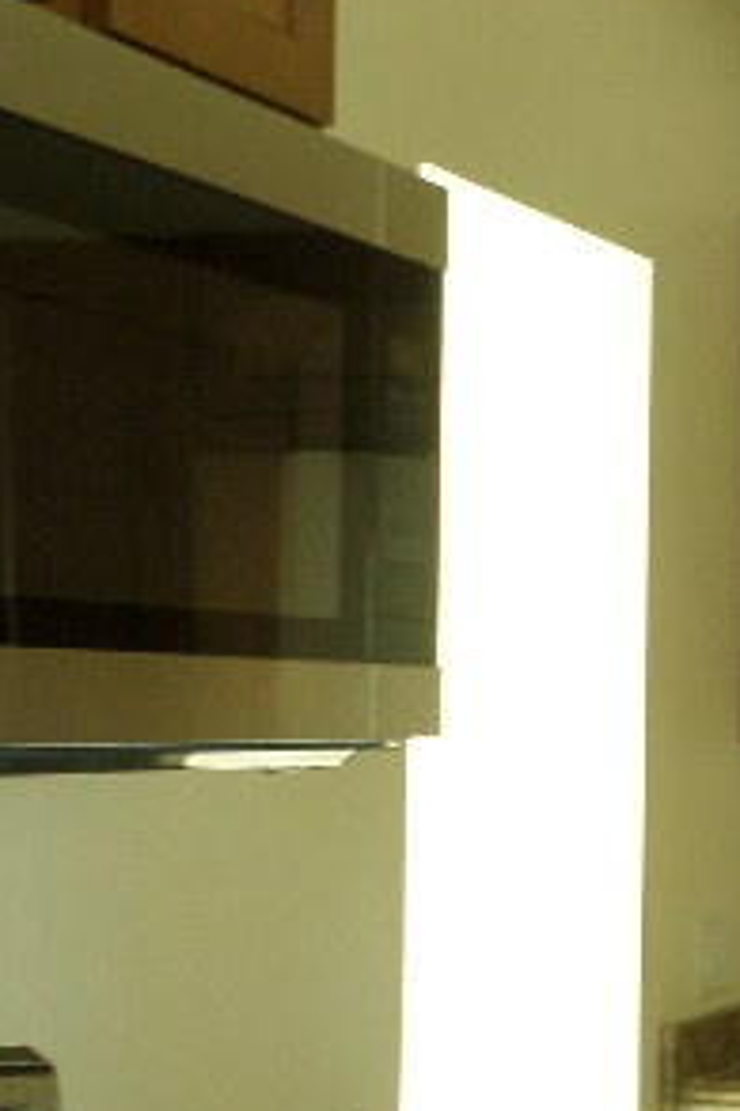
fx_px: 2809
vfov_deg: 22.4
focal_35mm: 91
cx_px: 1150
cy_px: 679
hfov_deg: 14.0
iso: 160
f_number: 2.5
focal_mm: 4.5
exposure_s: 1/30
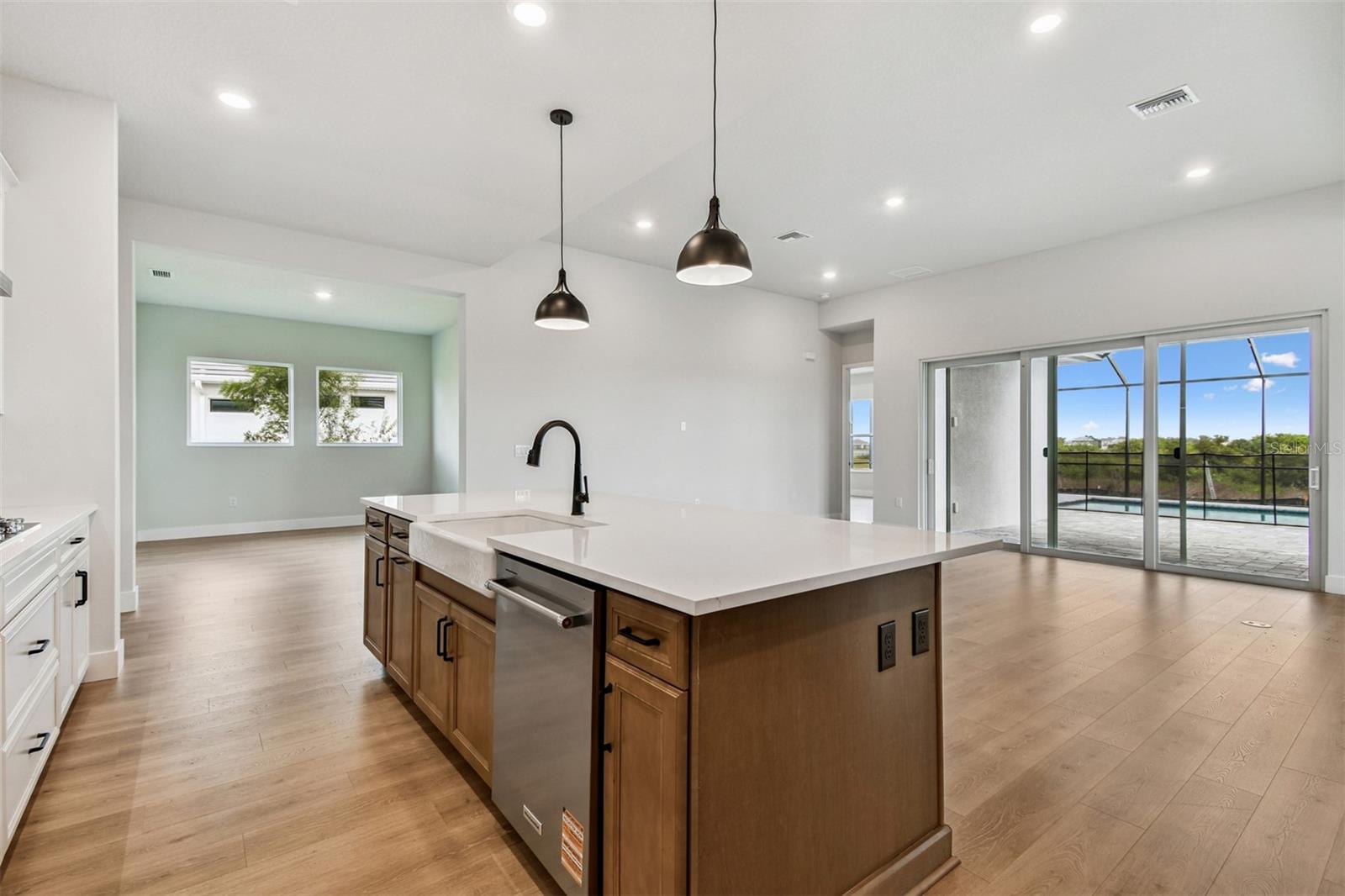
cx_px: 672
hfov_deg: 100.4
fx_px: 560
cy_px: 448
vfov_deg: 77.3
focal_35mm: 15
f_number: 7.1
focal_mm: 10
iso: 100
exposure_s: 1/25
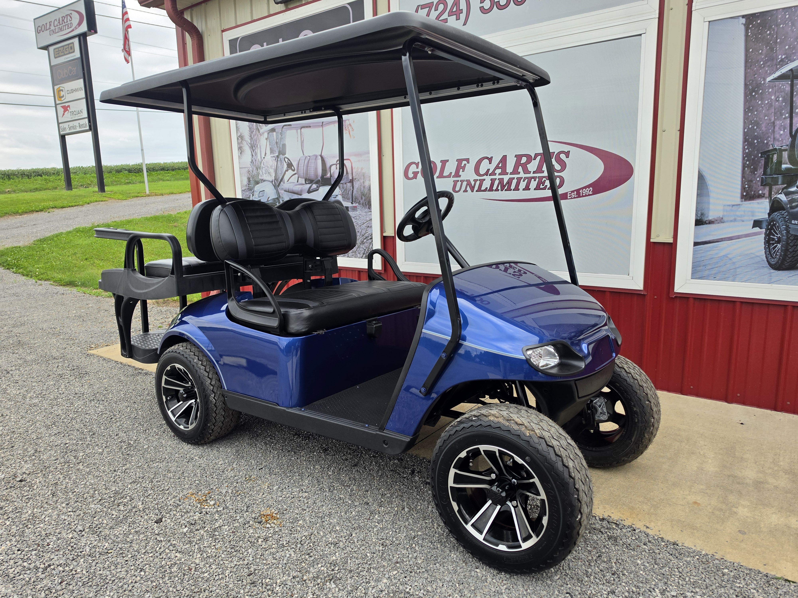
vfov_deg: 58.9
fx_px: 530
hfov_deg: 73.9
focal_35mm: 23
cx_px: 399
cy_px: 299
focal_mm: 6.5
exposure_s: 1/1925
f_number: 1.4
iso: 64
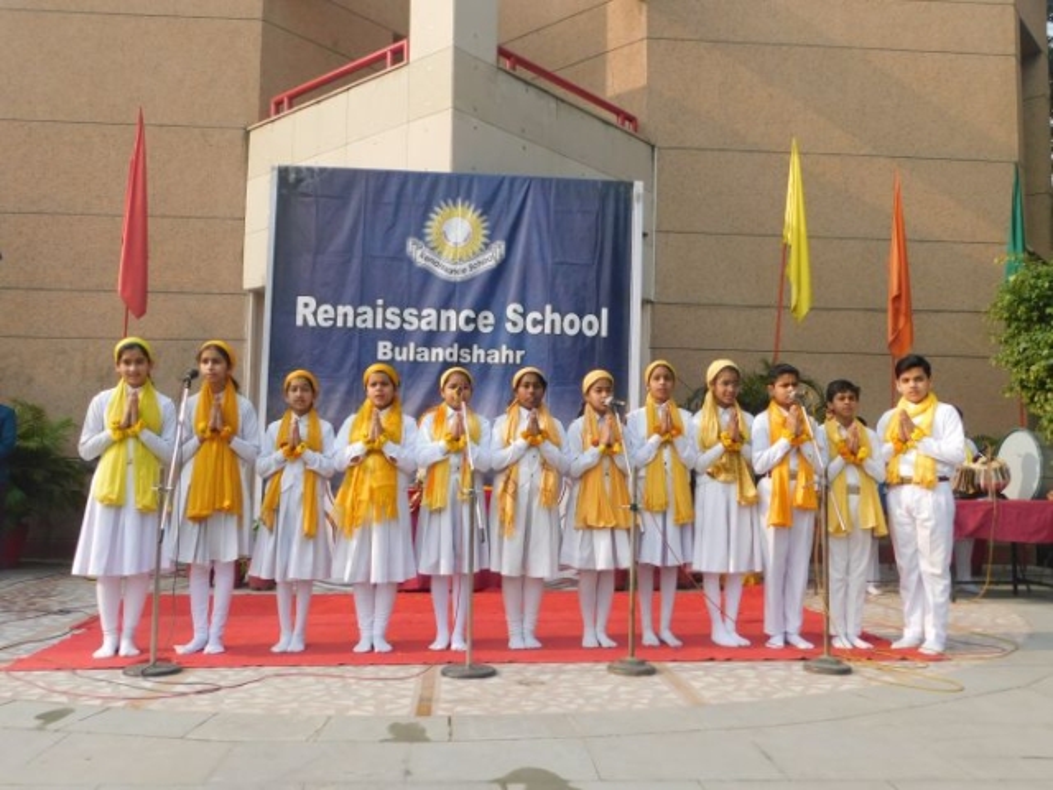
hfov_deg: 60.0
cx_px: 526
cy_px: 395
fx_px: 913
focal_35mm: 30
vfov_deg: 46.8
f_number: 3.2
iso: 125
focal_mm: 5.3
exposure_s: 1/640
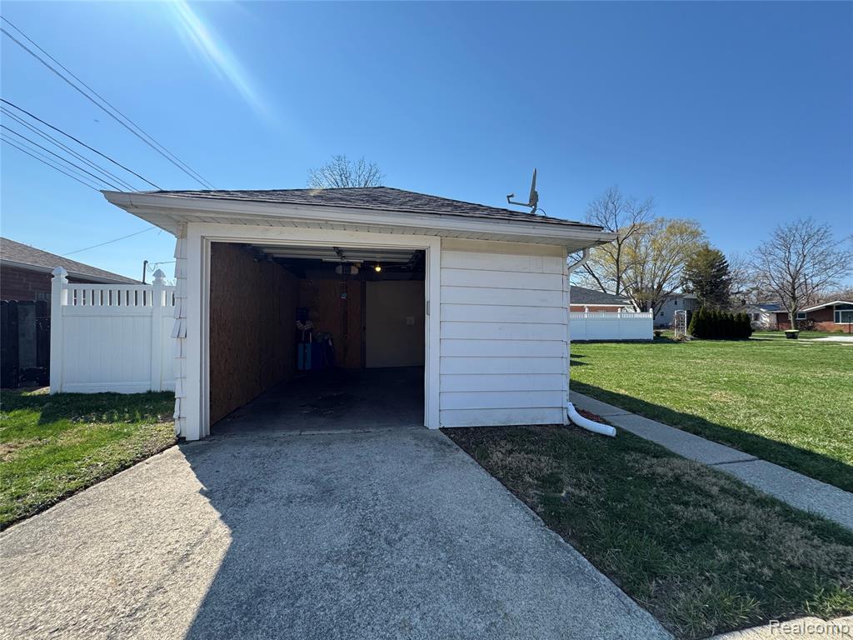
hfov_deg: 102.1
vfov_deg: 85.7
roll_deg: -0.1
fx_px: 345
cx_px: 426
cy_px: 320
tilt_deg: -0.3
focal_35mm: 14
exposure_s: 1/1126
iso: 50
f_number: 2.2
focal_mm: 2.22
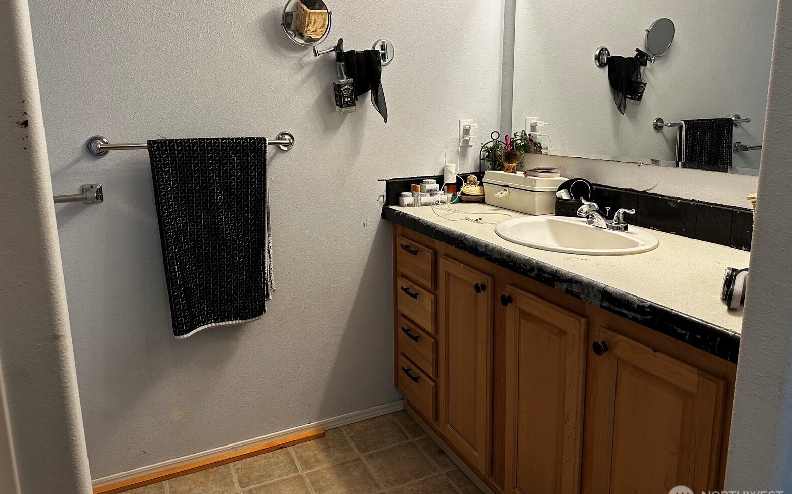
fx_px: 561
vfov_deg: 47.5
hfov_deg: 70.4
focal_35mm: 26
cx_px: 394
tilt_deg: -11.0
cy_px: 217
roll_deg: +1.0
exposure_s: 1/60
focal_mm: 6.86
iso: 125
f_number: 1.78
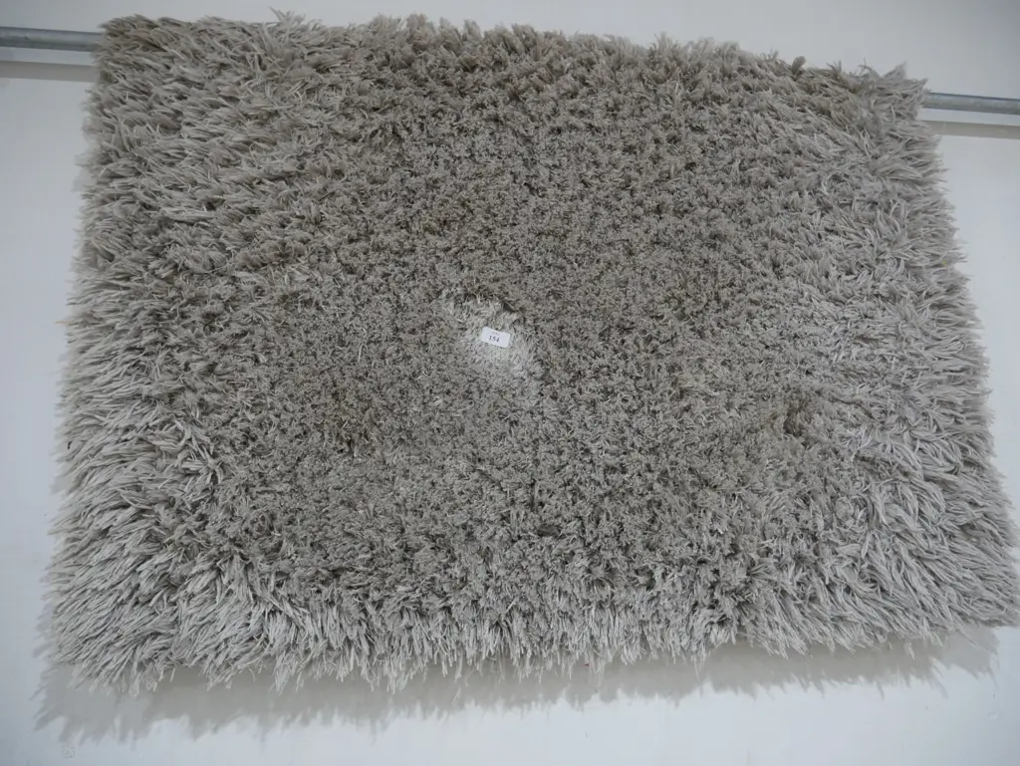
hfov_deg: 63.4
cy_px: 383
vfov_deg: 49.8
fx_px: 825
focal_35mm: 28
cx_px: 510
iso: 1000
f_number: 3.5
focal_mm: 14
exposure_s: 1/60
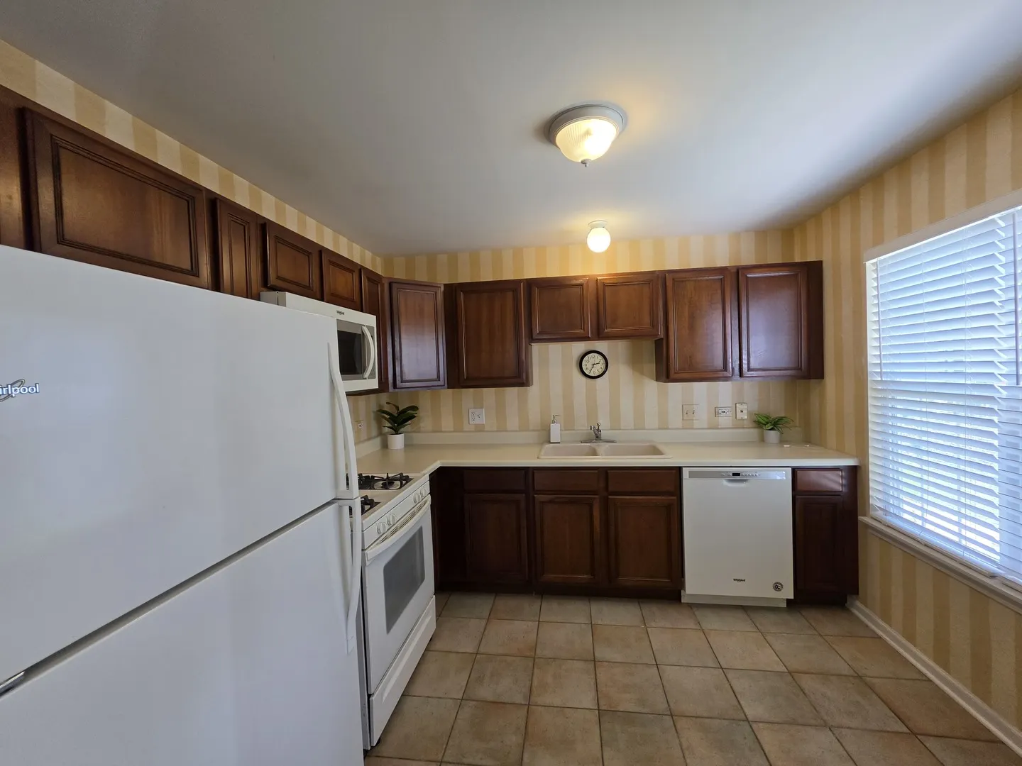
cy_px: 383
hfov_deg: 106.2
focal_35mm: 13
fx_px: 384
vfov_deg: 89.9
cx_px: 511
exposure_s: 1/120
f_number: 1.9
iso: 64
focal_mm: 2.2
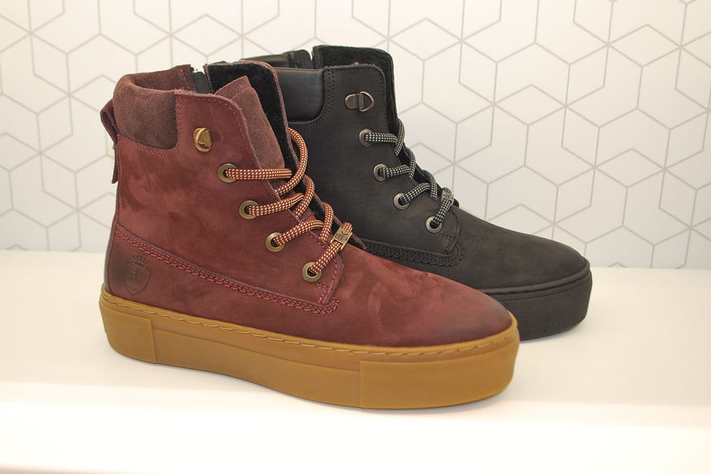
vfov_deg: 40.0
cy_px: 237
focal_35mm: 33
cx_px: 356
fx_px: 652
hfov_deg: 57.2
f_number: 4
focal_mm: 22
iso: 200
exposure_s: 1/60
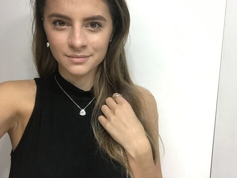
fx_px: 219
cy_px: 89
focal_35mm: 32
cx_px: 118
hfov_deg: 56.8
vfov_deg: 44.2
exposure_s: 1/30
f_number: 2.2
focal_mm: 2.87
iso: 100
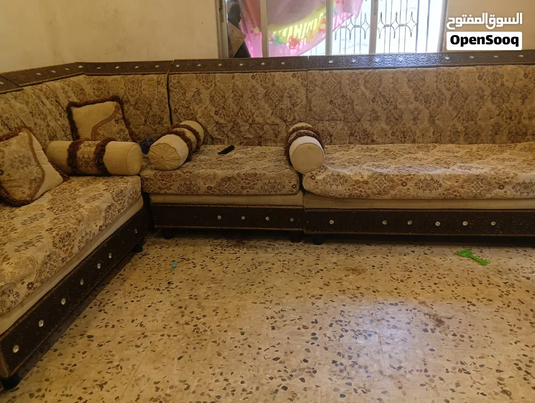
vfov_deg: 53.2
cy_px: 202
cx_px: 268
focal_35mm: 26
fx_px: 402
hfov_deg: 67.2
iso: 320
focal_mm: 4.05
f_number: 1.8
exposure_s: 1/33.3
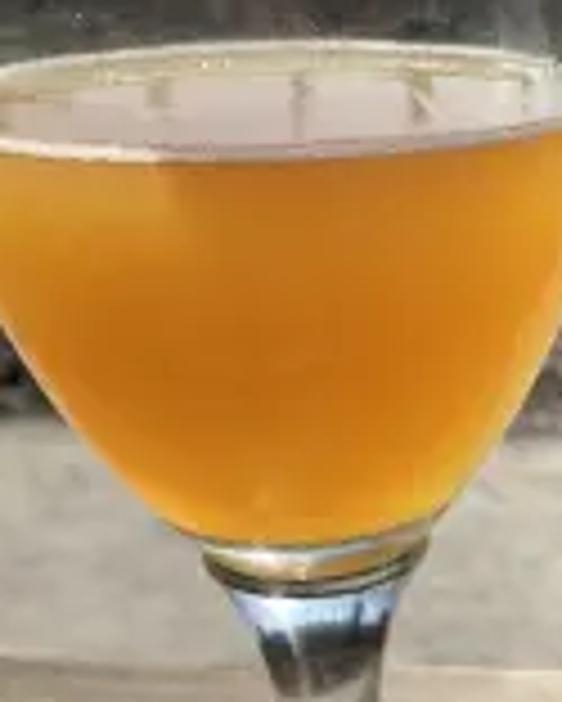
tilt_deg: -20.4
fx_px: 1454
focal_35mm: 70
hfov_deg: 21.1
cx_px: 566
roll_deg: +0.3
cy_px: 464
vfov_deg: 27.0
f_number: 1.8
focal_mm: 3.99
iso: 20
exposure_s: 1/1171
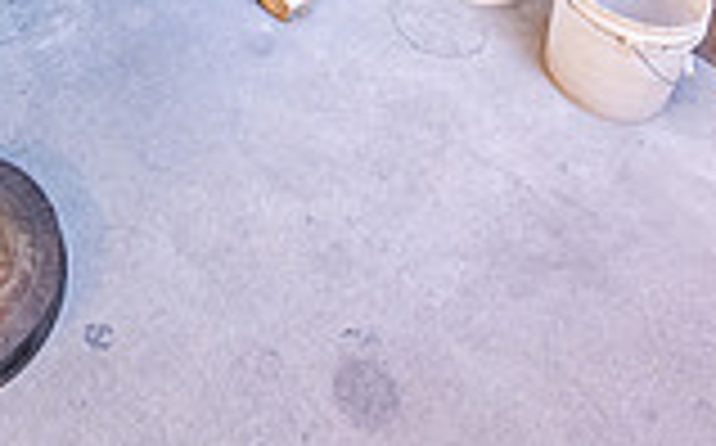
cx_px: 180
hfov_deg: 37.9
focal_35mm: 52
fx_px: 1014
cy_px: -398
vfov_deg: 18.3
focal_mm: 14
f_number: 4.5
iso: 2500
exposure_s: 1/160
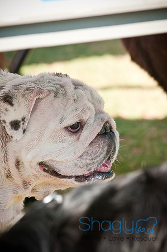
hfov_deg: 4.6
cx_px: 84
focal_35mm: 300
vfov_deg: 6.9
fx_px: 2092
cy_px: 126
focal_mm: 200
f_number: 5.6
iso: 200
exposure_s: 1/250
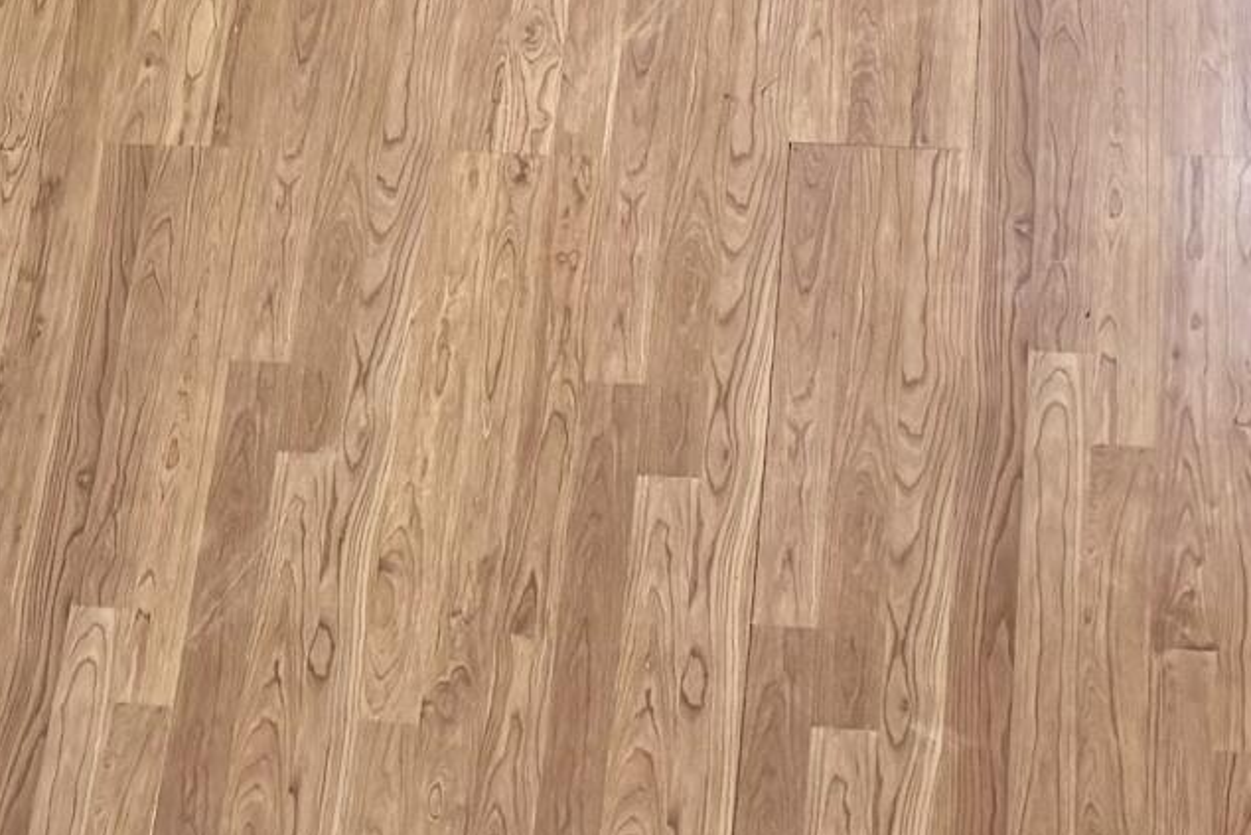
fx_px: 4449
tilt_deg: -45.3
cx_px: 12
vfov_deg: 10.0
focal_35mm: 128
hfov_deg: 15.7
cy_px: -756
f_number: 1.6
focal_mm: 5.96
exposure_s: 1/60
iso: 100
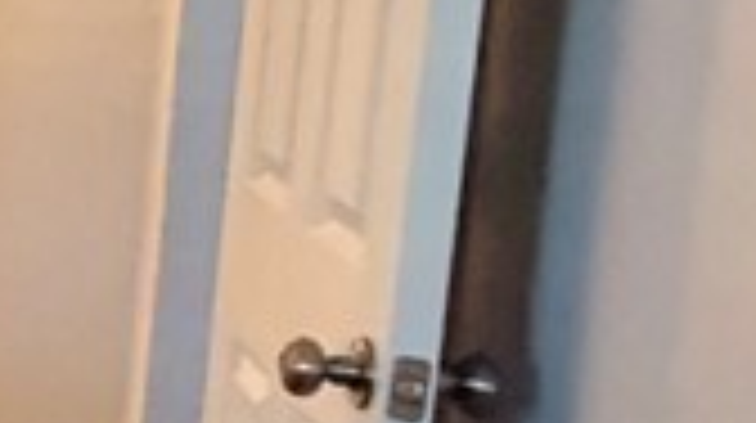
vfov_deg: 12.9
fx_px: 1862
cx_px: -1138
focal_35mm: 93
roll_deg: +0.0
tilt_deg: -6.5
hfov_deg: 14.1
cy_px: 94
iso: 640
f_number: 2.2
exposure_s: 1/60
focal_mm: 2.22
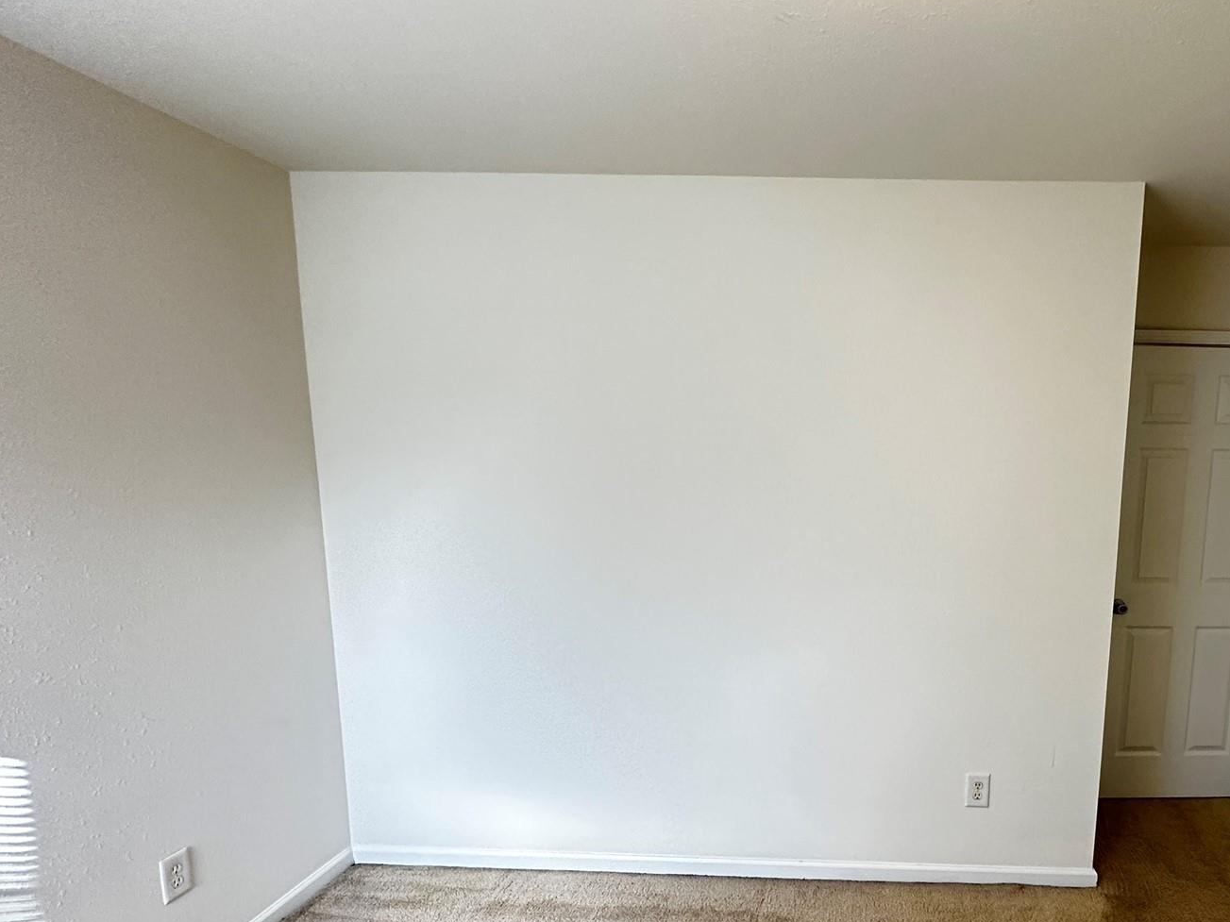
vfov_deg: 60.2
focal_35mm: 22
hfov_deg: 73.5
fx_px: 782
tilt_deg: -10.4
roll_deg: -1.3
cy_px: 579
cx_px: 844
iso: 250
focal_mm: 2.22
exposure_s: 1/120
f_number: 2.2
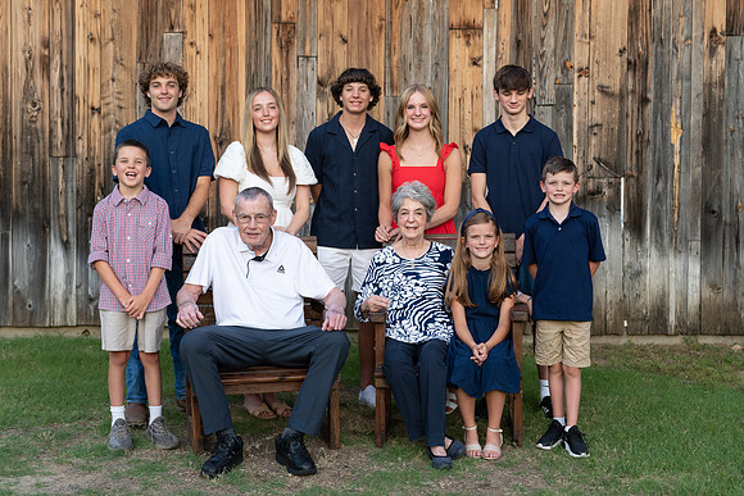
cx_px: 376
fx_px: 1124
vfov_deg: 24.9
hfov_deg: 36.6
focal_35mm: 54
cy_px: 244
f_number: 2.8
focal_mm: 50
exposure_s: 1/500
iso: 200
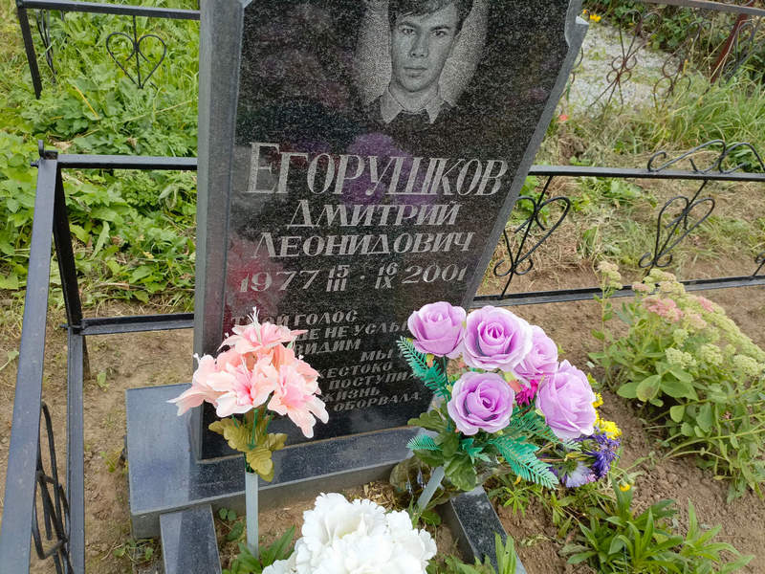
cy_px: 287
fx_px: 552
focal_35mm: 25
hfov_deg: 69.4
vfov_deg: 54.9
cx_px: 382
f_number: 1.69
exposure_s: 1/284
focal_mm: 4.76
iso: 111
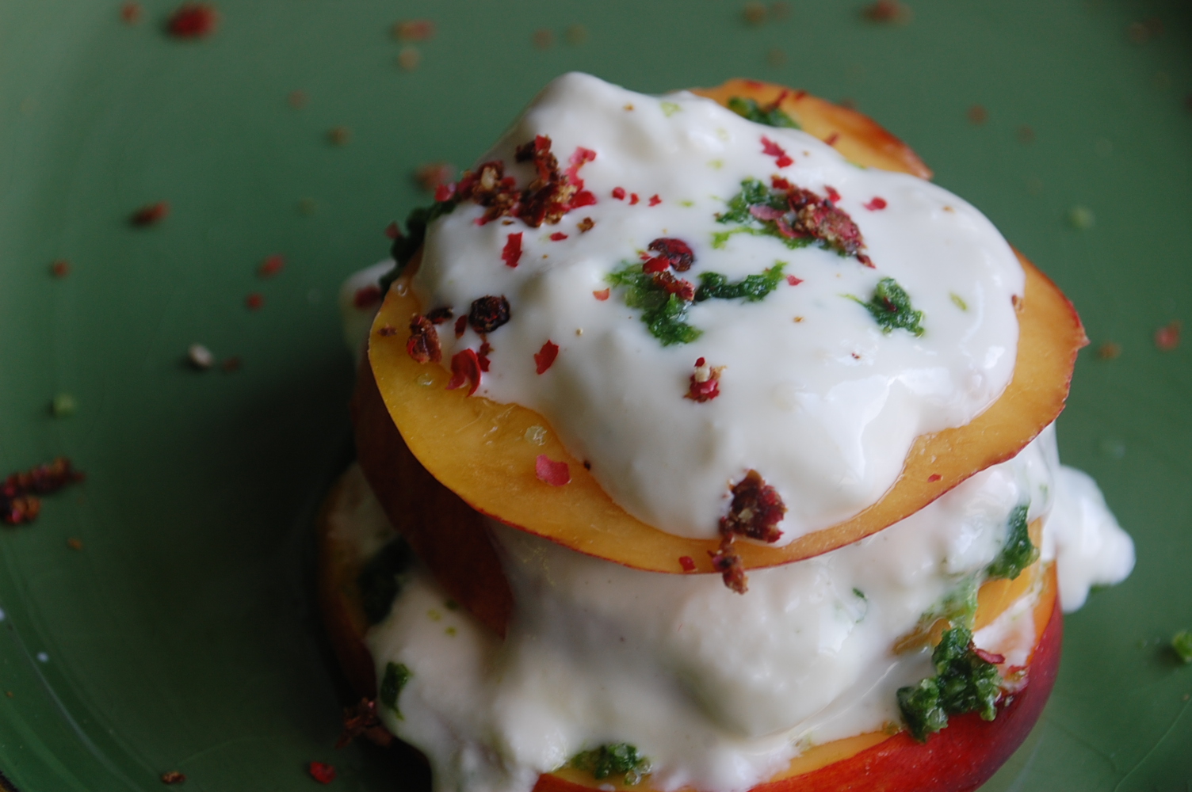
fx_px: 2729
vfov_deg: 16.5
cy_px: 396
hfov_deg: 24.6
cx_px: 596
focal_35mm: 82
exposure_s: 1/60
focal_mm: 55
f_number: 8
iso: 250
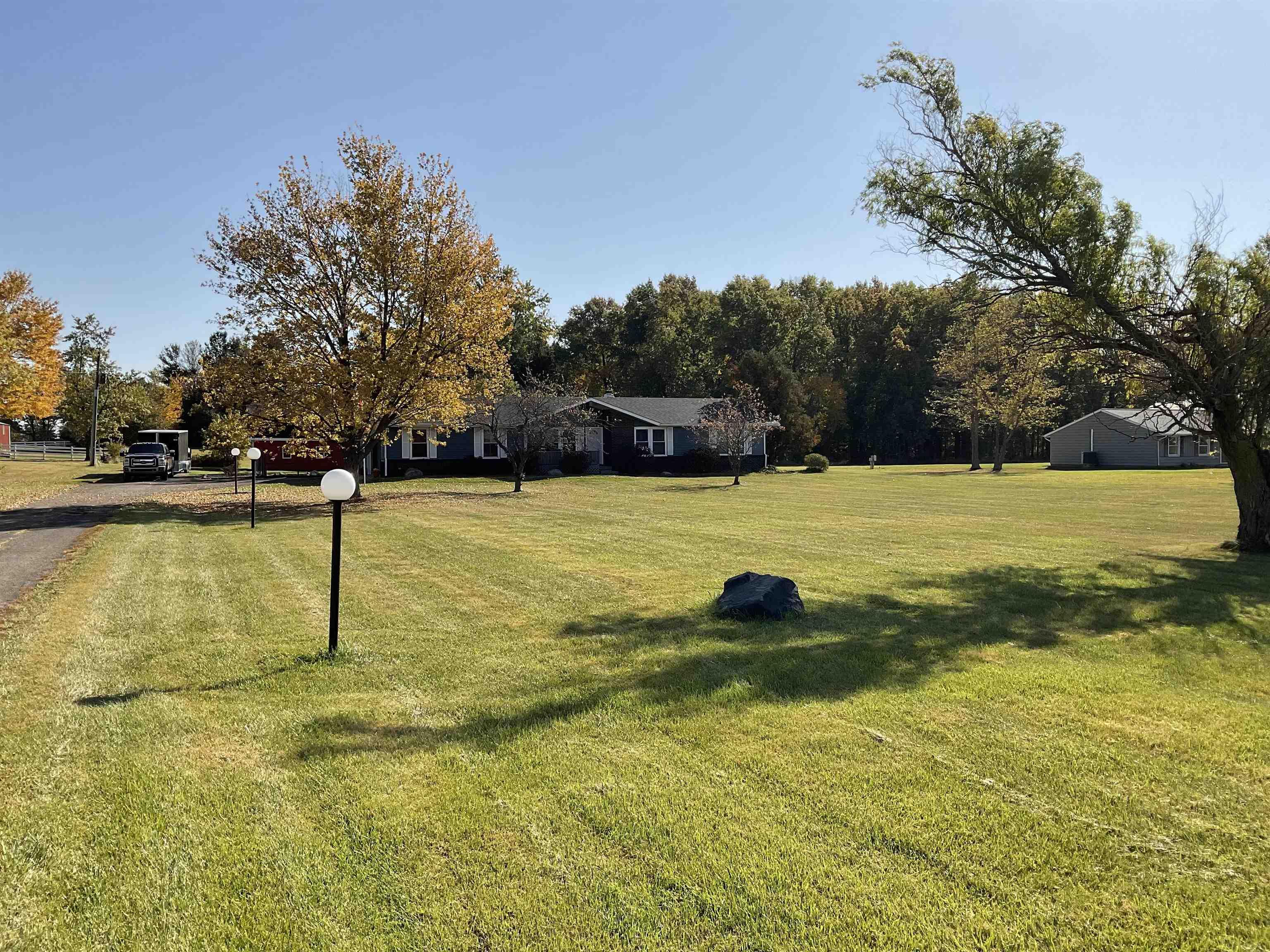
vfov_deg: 48.2
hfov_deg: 61.7
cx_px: 635
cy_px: 476
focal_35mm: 29
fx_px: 1064
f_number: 1.8
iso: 20
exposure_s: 1/2538
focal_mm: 3
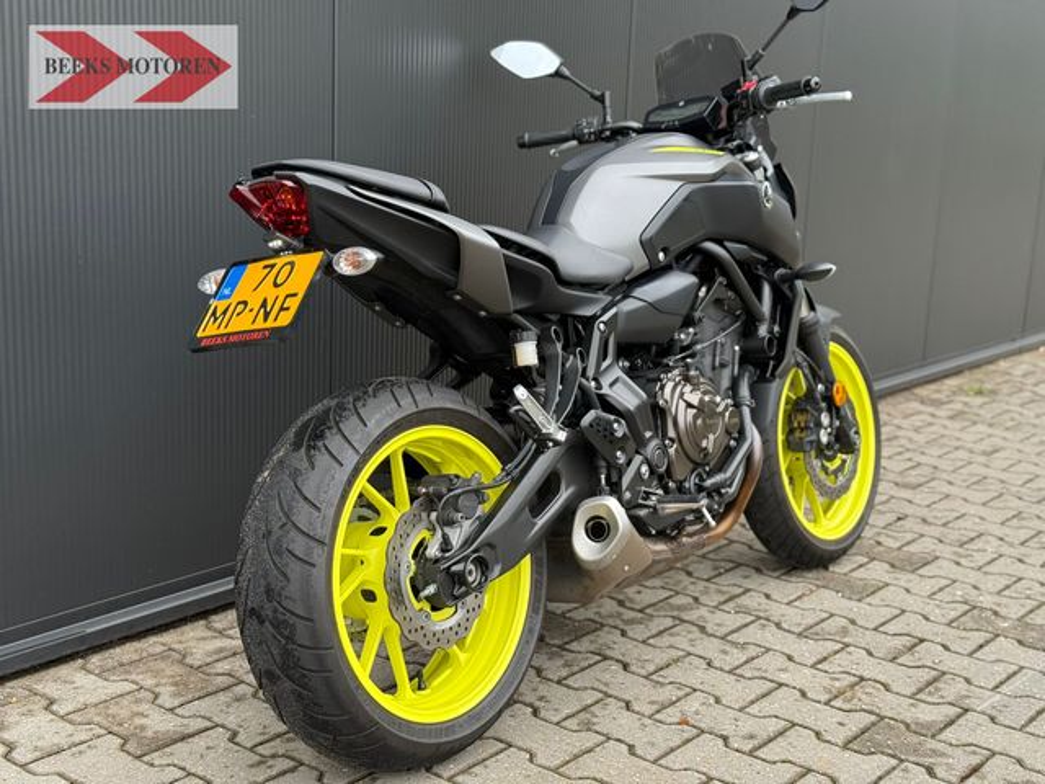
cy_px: 392
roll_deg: -1.7
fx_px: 1449
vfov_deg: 30.3
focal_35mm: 48
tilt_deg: -11.9
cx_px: 522
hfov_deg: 39.7
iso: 80
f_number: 1.78
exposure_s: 1/786
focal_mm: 6.76
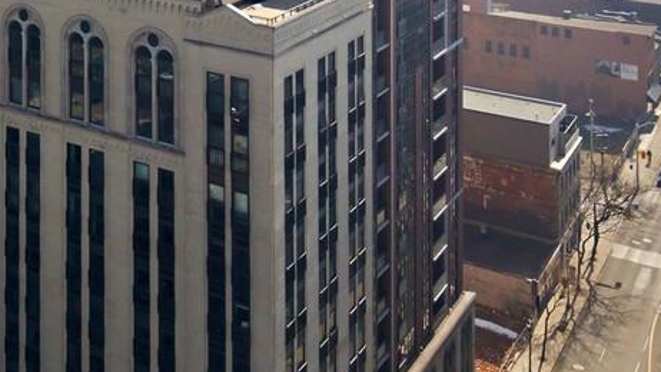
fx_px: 1017
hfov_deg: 34.0
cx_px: 60
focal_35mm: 58
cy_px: -41
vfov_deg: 19.8
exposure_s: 1/8000
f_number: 1.8
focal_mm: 8.7
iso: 280
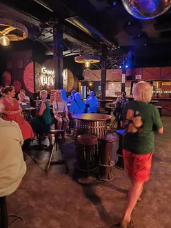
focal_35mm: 24
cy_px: 114
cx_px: 87
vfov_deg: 71.6
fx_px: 158
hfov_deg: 56.8
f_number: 1.65
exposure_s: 1/16.7
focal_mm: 6.18
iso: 4000
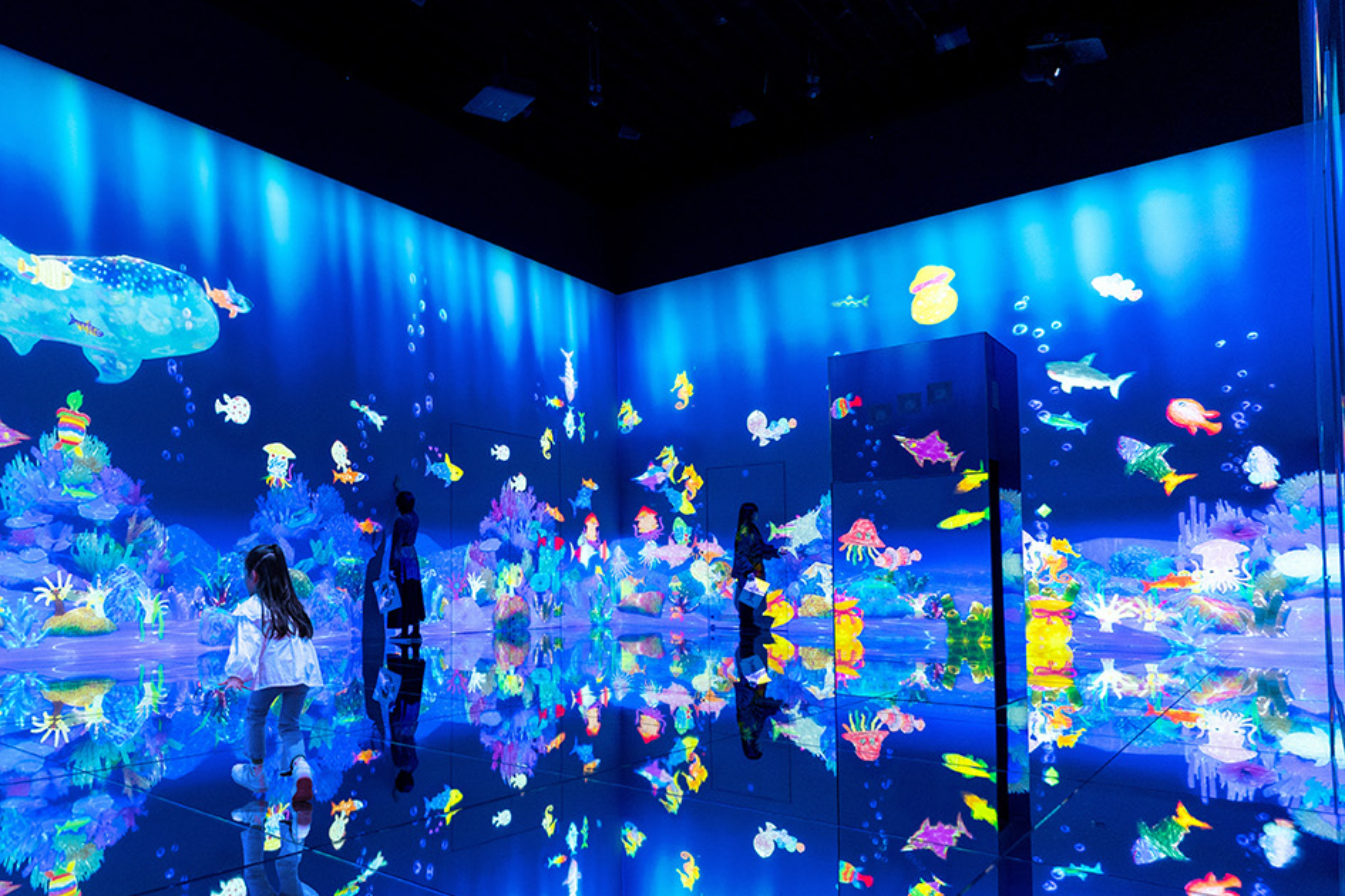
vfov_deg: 52.9
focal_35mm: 24
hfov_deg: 69.8
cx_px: 371
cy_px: 527
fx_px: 897
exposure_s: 1/30
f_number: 3.5
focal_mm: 16
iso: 1600
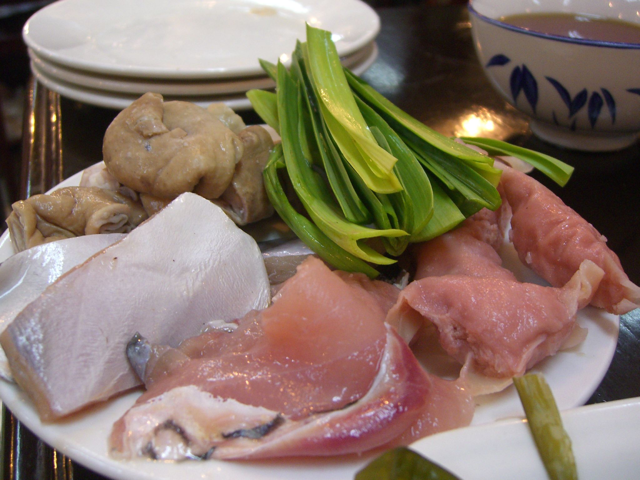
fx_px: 703
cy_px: 240
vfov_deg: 37.7
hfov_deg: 49.0
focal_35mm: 38
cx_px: 320
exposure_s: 1/25
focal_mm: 7.9
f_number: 2.8
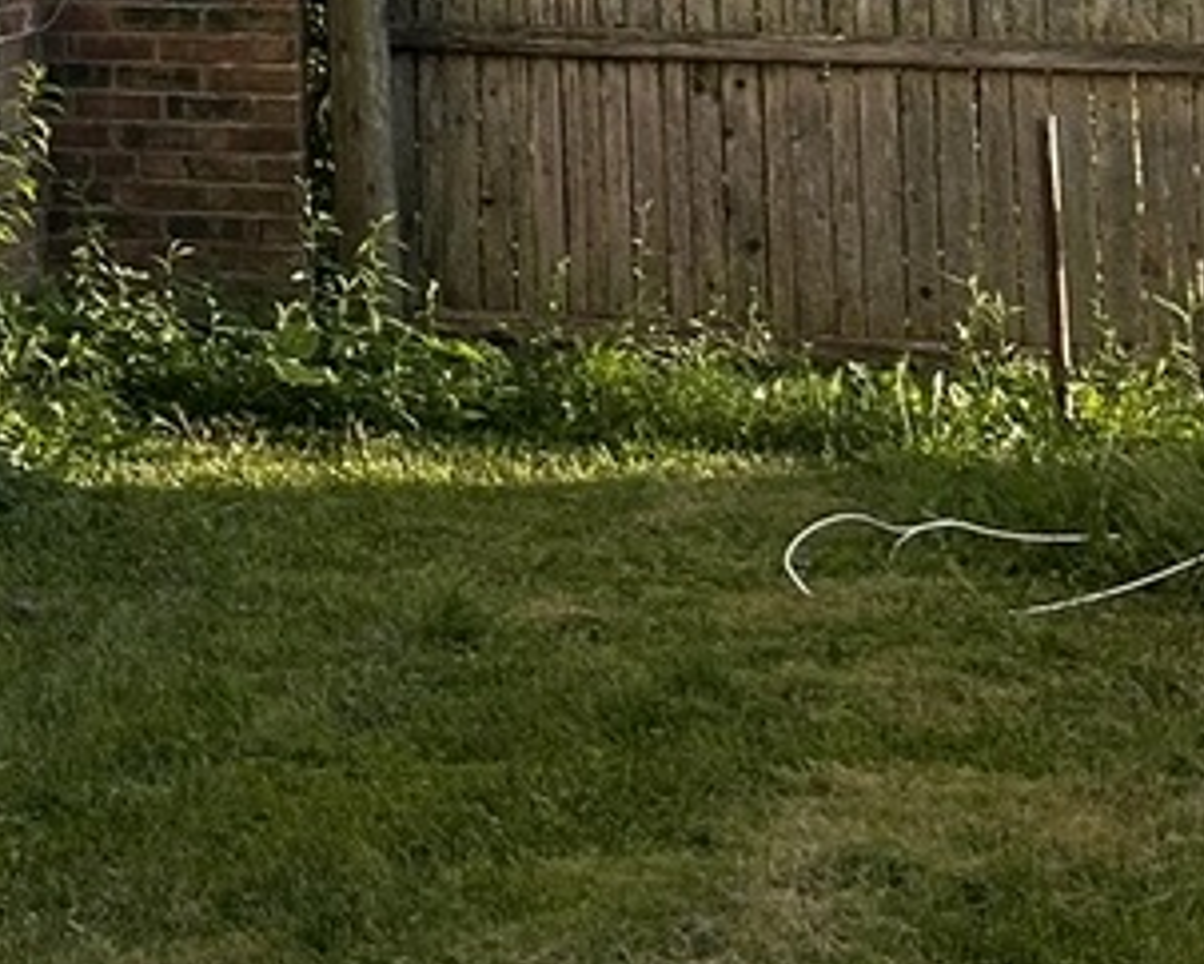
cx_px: -1487
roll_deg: +1.7
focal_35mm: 121
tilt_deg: +3.8
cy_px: -402
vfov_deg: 12.3
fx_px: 4314
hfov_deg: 12.9
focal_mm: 5.7
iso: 50
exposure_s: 1/3077
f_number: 1.5
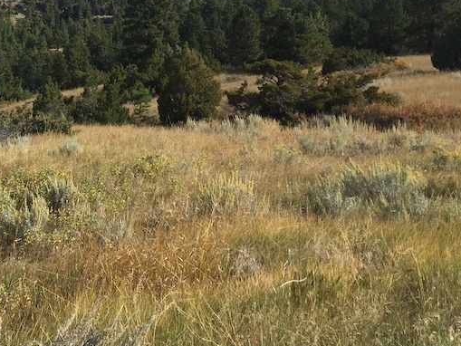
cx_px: 36
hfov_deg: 32.0
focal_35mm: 57
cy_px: 11
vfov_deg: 24.6
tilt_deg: -3.7
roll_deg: -2.4
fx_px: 759
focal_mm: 4.2
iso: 32
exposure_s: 1/1799
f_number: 2.2
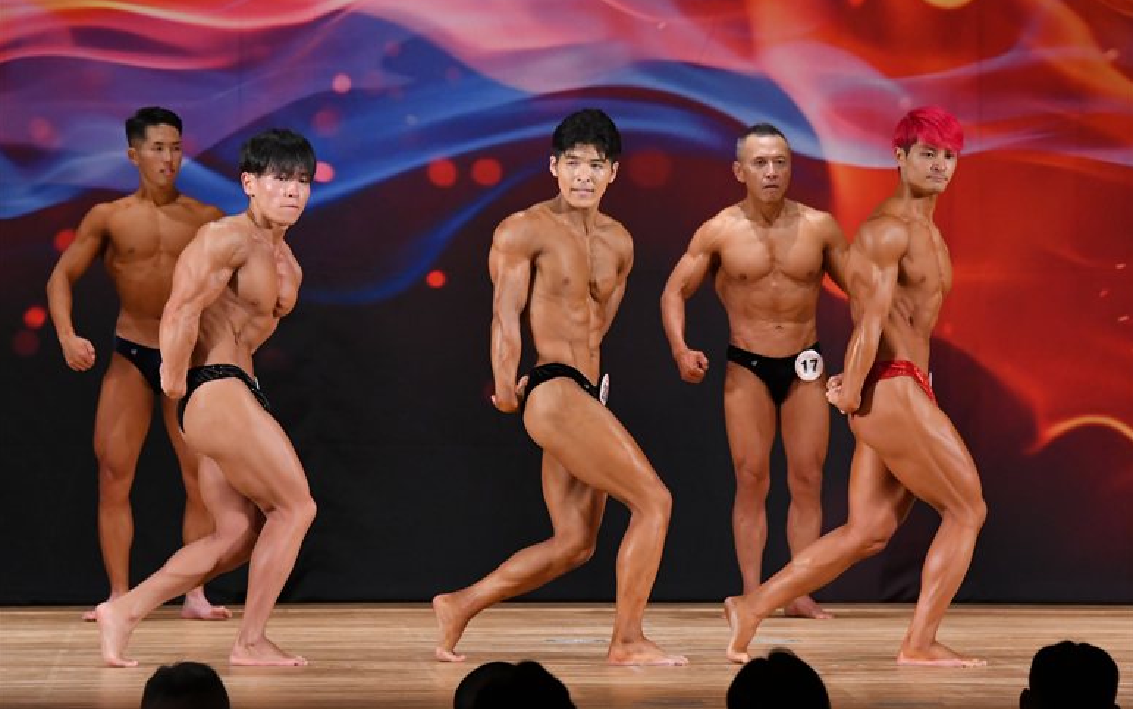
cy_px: 364
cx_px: 567
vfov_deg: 5.7
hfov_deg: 9.1
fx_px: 7104
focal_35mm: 230
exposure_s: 1/400
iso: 3200
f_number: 5.6
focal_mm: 150
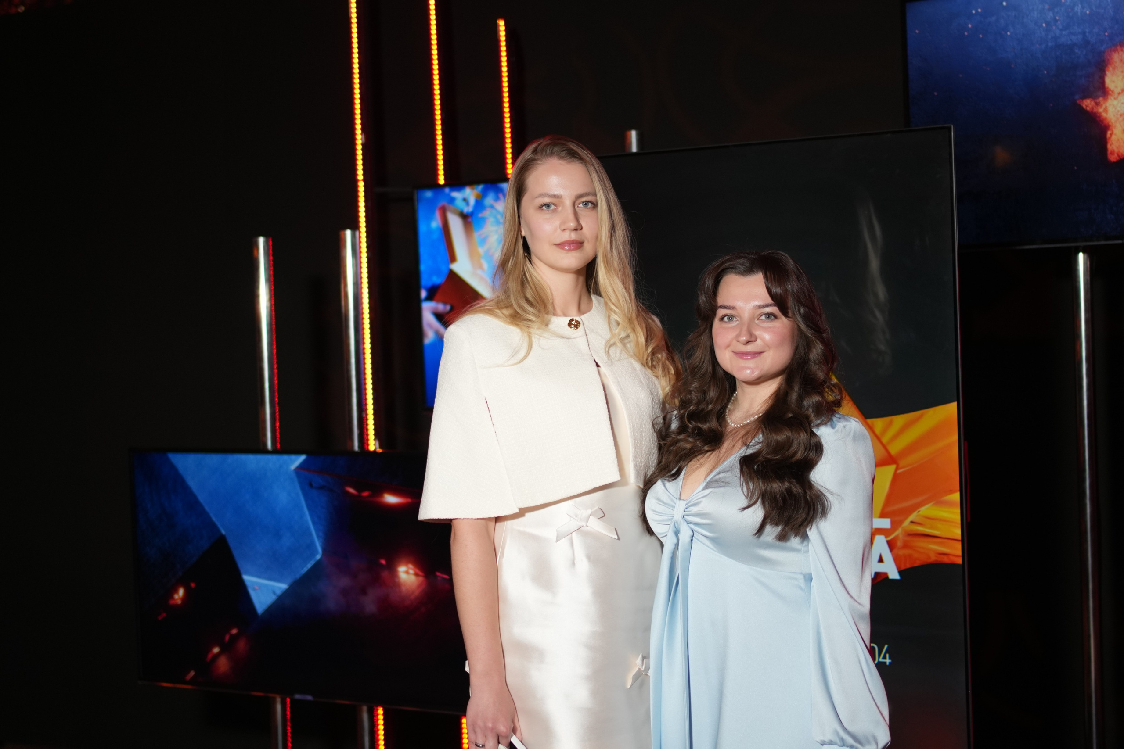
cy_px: 374
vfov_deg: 26.0
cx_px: 562
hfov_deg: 38.2
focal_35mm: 52
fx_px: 1624
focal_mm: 35
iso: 500
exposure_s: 1/400
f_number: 1.8
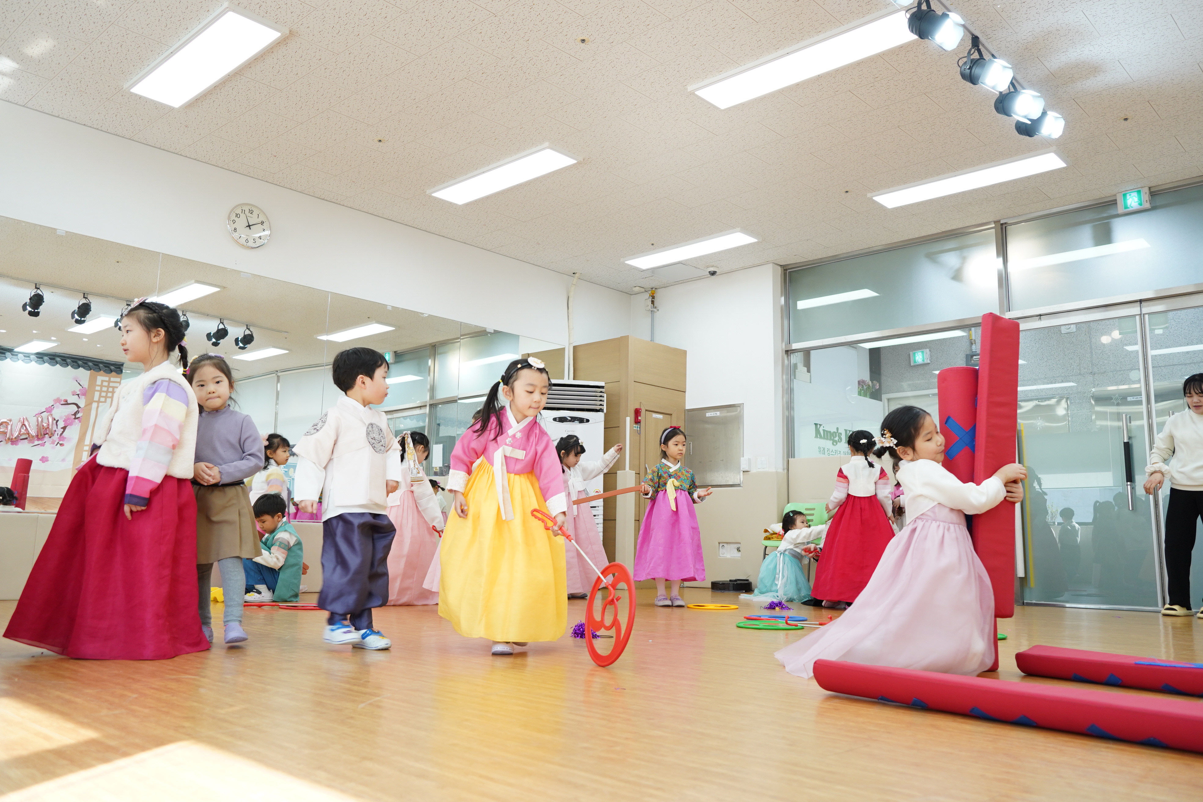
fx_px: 936
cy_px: 401
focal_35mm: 28
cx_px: 602
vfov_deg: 46.4
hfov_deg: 65.5
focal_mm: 28
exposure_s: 1/100
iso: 800
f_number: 5
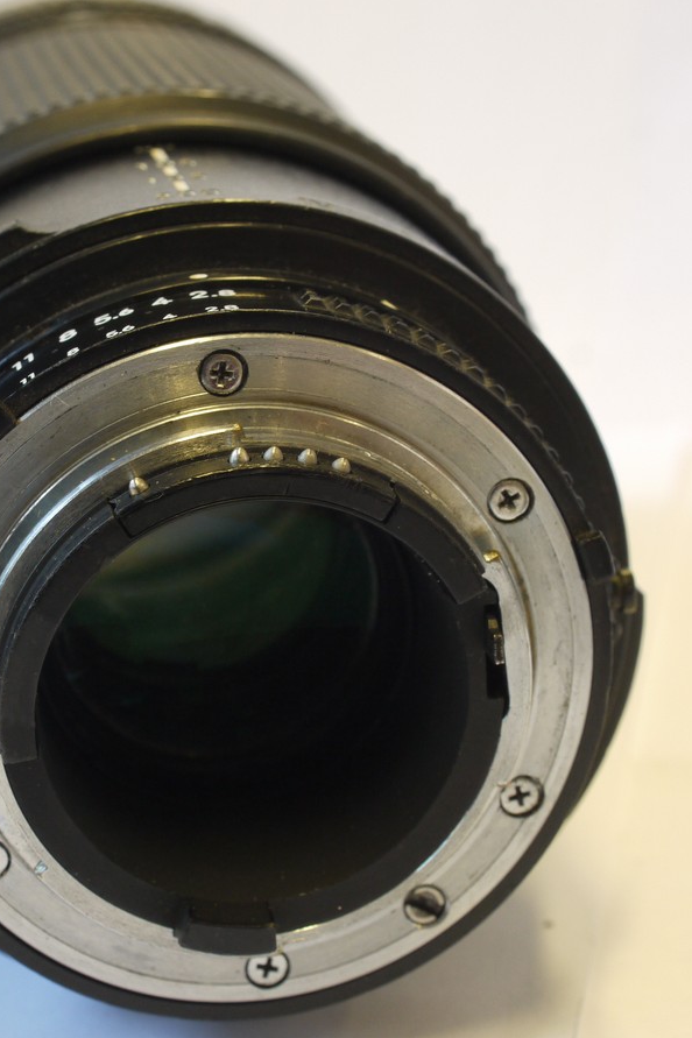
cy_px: 520
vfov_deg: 24.2
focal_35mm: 84
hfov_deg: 16.2
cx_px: 185
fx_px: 2422
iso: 400
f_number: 8
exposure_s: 1/13
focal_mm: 30
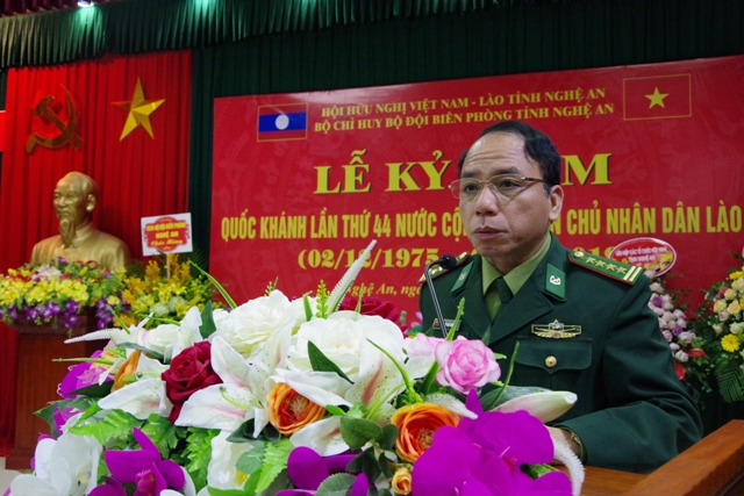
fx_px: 744
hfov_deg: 53.1
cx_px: 372
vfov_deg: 36.9
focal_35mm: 36
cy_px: 248
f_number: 6.3
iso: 6400
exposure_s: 1/125
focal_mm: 24
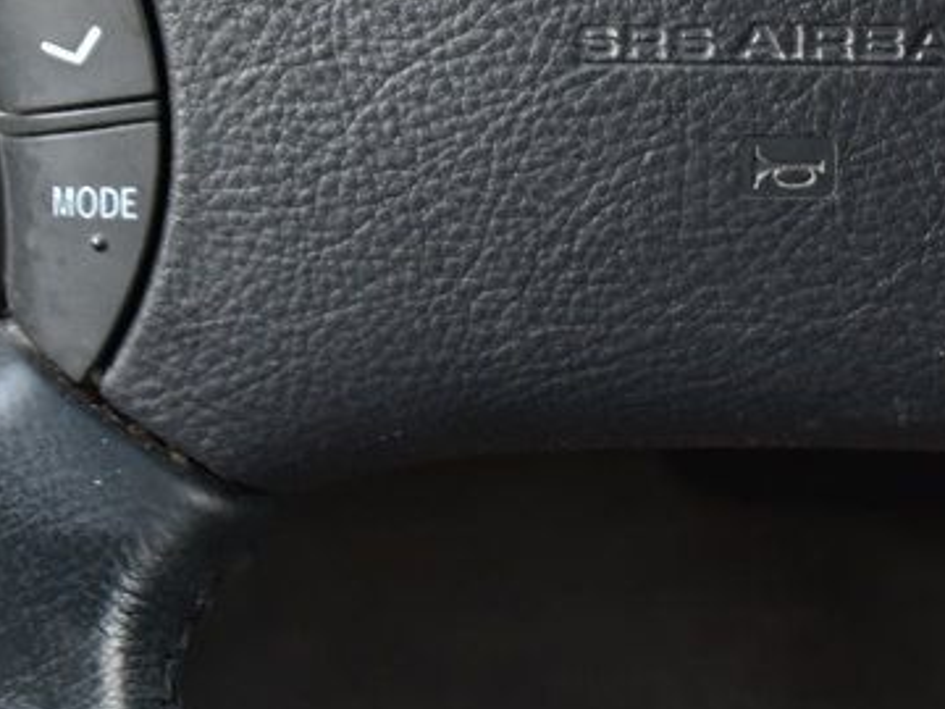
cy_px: -16
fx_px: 6152
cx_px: 856
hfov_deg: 8.7
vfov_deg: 6.6
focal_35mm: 225
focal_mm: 55
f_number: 6.3
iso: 450
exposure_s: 1/15
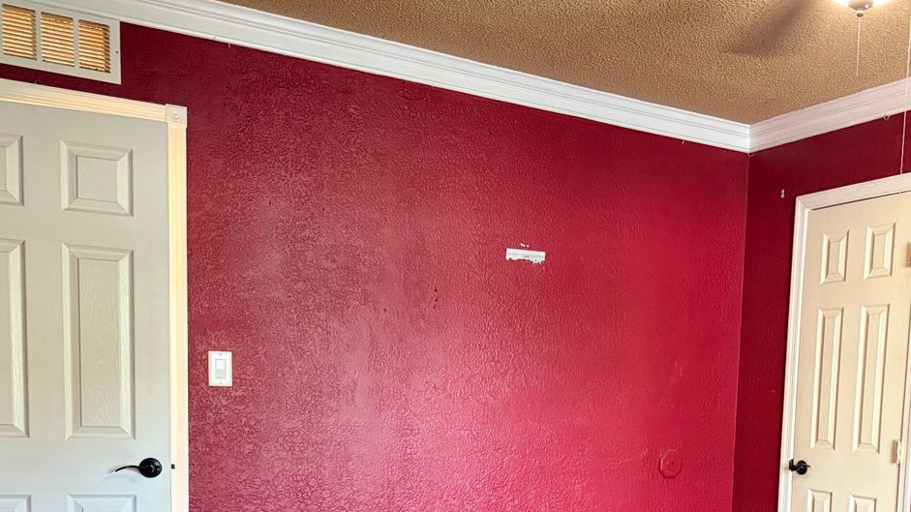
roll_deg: -2.0
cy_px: 493
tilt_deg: -6.0
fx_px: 966
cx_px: 628
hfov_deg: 49.3
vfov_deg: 28.2
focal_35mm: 40
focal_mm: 6.76
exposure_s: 1/60
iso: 640
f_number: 1.78
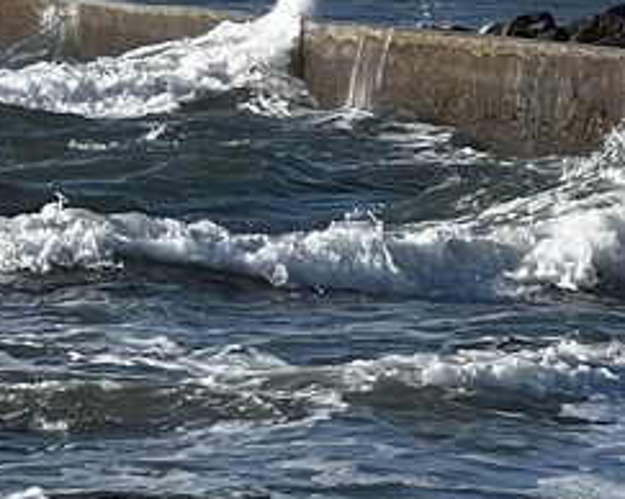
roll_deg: -0.3
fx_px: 6857
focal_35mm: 371
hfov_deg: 5.1
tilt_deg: -1.3
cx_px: -903
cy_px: -41
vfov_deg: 4.2
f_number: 2.8
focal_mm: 9
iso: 32
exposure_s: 1/896
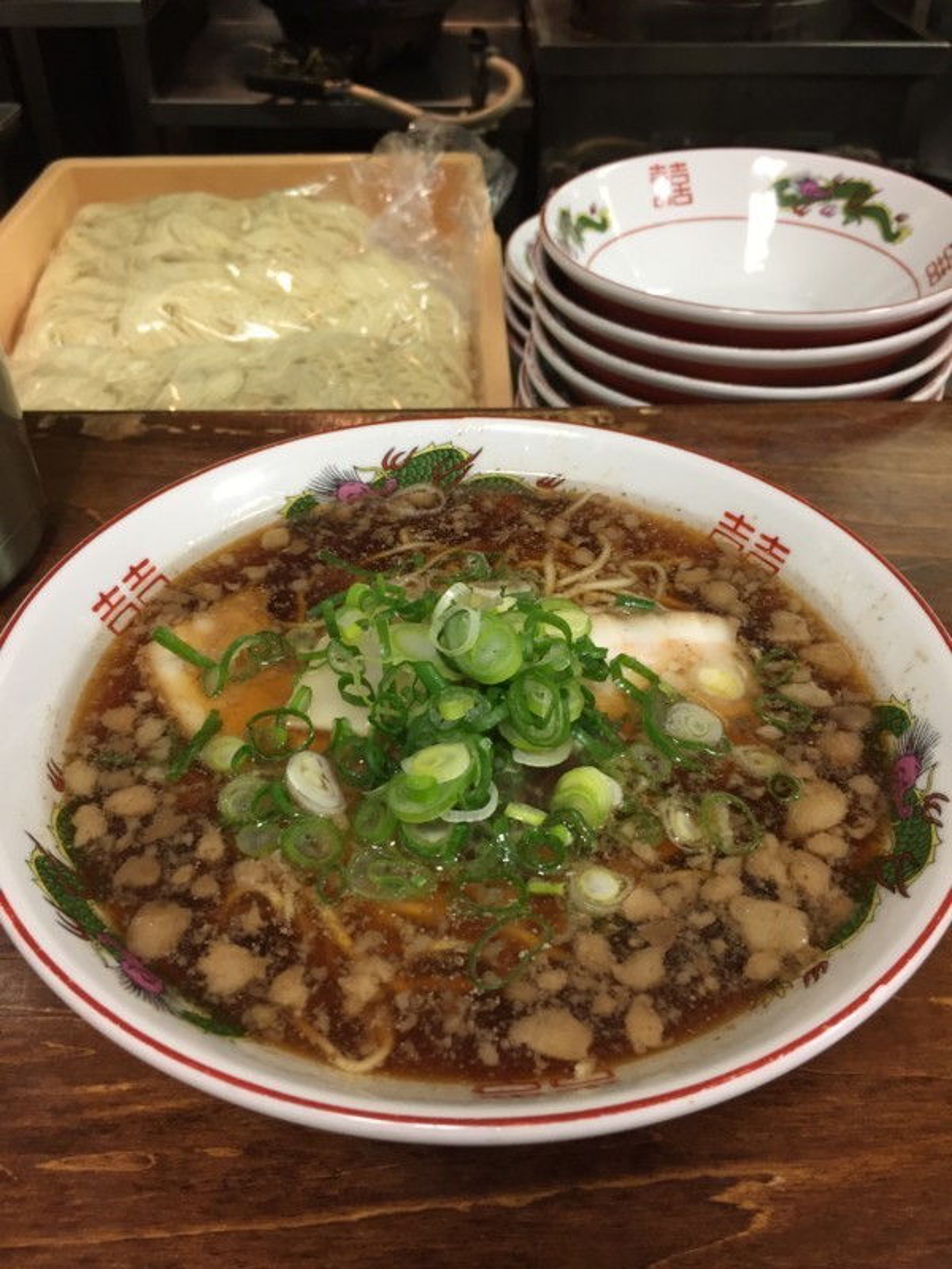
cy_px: 634
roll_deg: +1.1
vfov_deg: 61.7
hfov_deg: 48.2
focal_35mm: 29
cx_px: 476
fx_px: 1063
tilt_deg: -40.4
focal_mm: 4.15
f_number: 2.2
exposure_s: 1/30
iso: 40
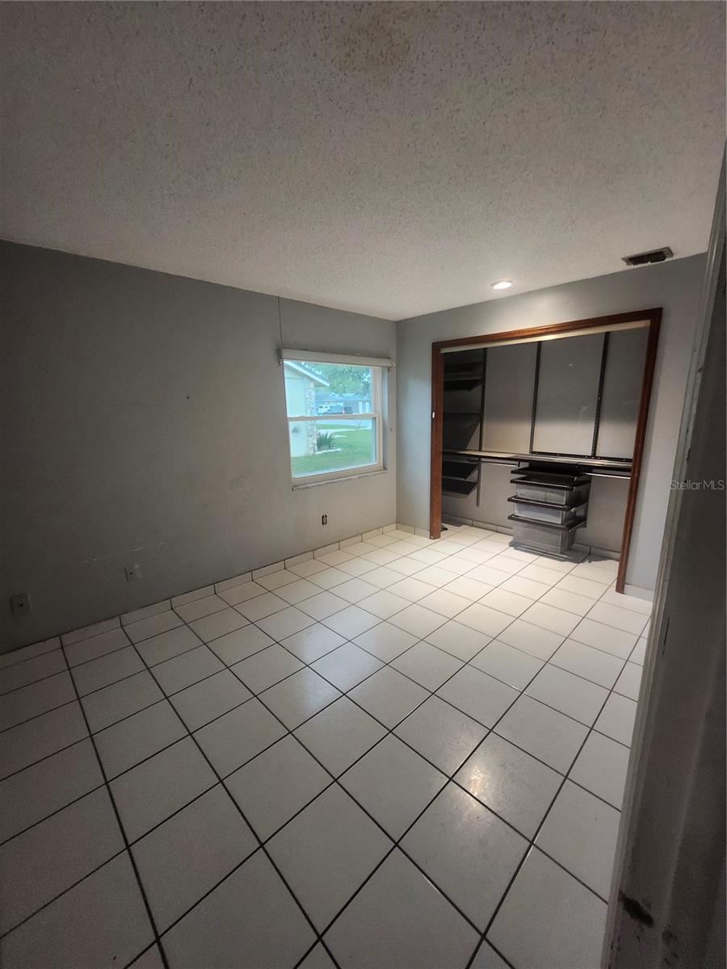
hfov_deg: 89.9
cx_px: 364
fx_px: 364
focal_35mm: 13
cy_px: 484
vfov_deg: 106.2
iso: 500
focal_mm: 1.74
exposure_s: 1/30
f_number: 2.2
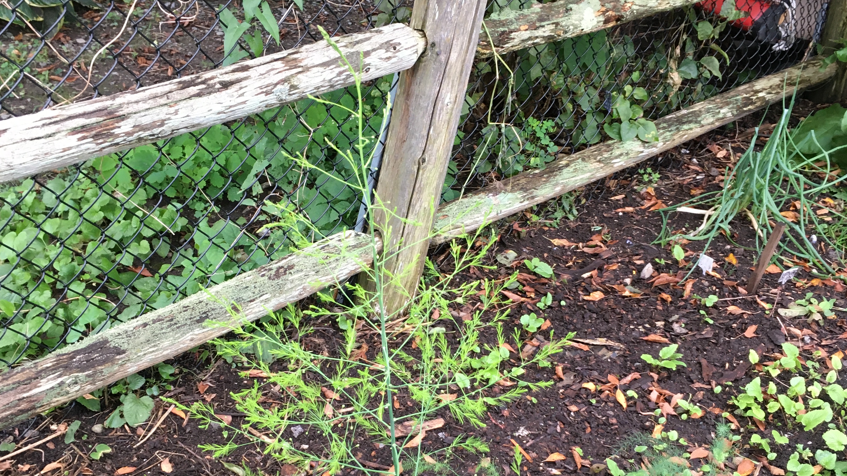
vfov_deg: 27.4
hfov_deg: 47.4
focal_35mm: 43
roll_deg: -9.3
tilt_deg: -31.6
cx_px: 427
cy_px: 349
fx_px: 966
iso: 32
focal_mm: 4.15
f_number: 2.2
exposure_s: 1/30
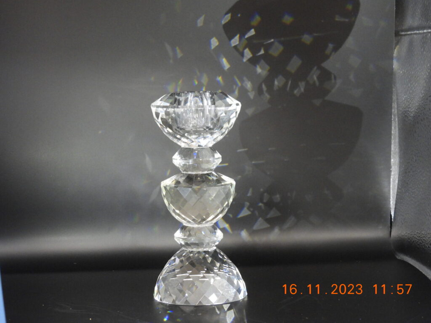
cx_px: 216
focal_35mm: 85
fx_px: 1058
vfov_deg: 17.4
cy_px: 162
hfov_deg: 23.0
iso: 800
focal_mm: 15.2
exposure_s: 1/13
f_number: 4
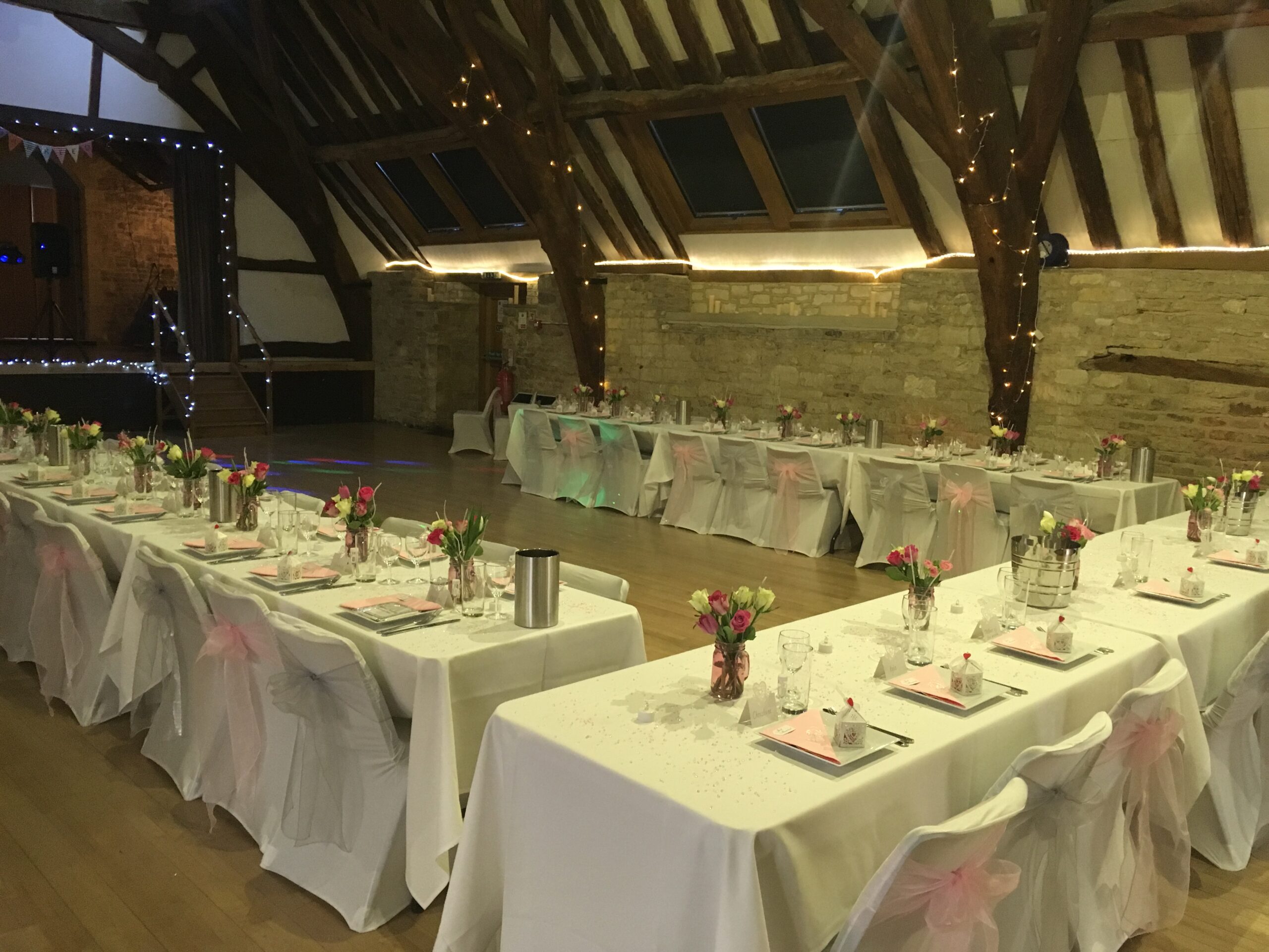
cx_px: 634
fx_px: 1063
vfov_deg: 48.2
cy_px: 476
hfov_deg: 61.7
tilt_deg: -9.4
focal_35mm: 29
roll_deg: -0.8
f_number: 2.2
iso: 200
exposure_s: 1/25
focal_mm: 4.15
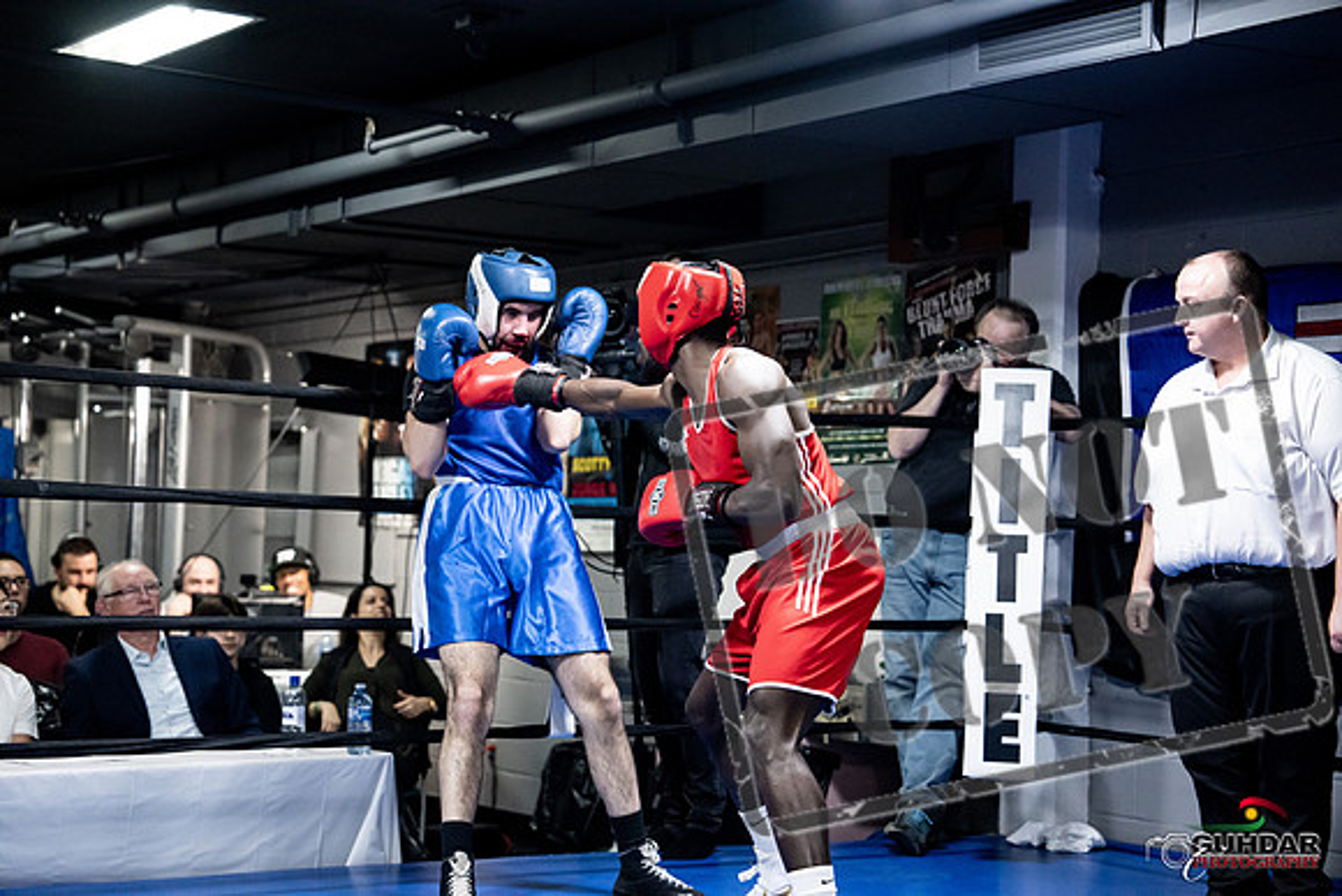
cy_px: 448
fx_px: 2610
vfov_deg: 19.5
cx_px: 671
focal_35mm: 70
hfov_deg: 28.8
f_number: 2.8
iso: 8000
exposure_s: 1/1000
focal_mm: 70
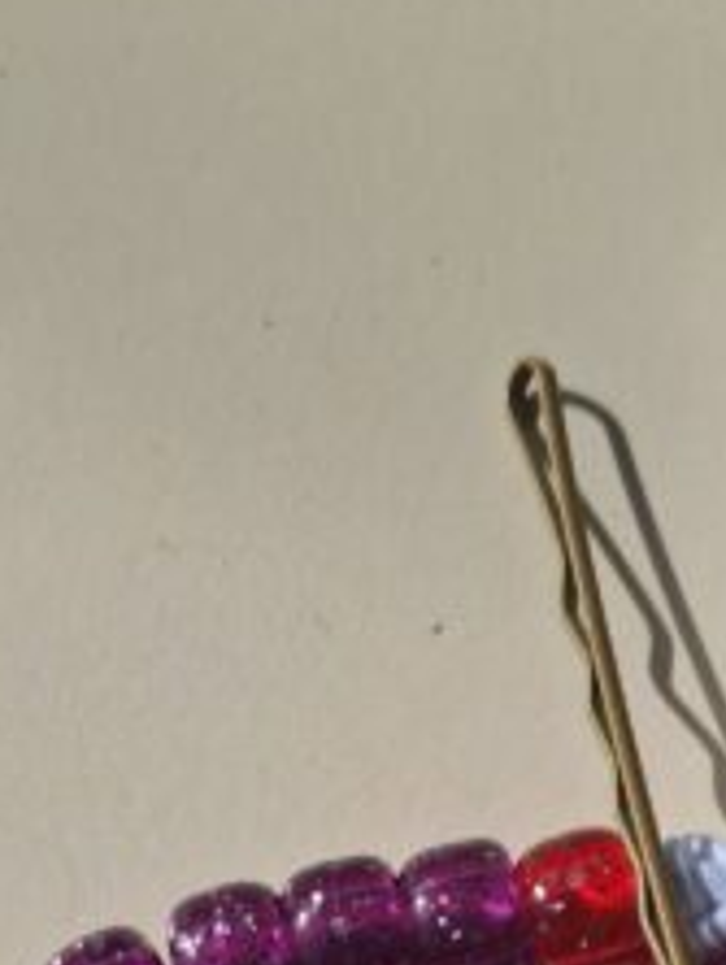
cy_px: 1191
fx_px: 2010
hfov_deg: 20.4
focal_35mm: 72
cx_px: 465
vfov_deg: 24.2
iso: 32
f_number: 1.8
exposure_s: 1/1129
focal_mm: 4.69
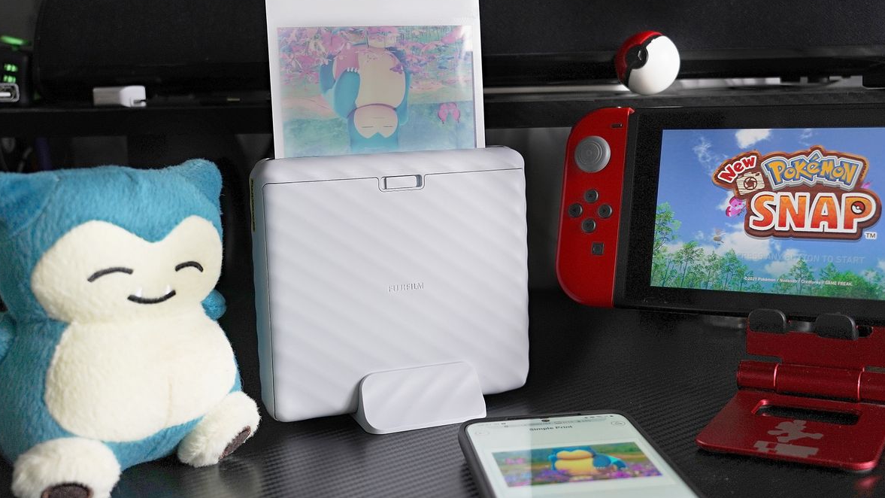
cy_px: 241
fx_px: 1103
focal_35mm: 47
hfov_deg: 43.7
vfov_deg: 25.4
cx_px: 443
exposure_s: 1/100
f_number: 5.6
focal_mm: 44
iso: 500
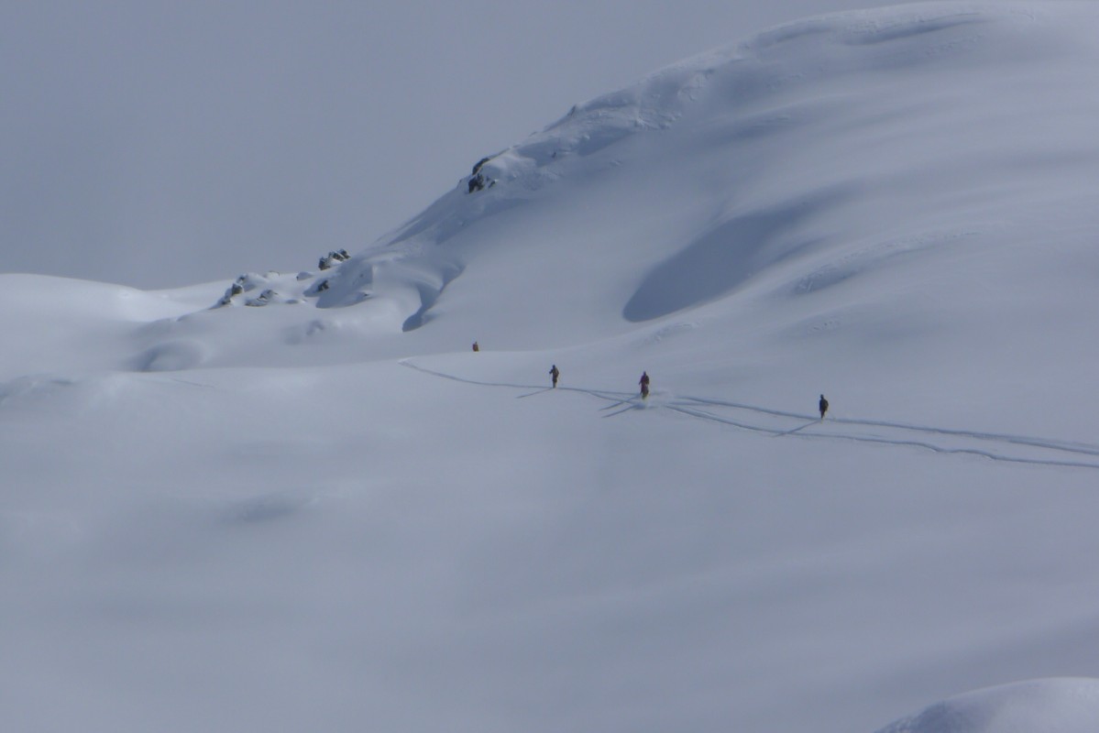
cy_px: 366
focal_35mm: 120
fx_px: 3664
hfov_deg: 17.1
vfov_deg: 11.4
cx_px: 550
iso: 80
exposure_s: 1/1000
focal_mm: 19.2
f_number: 8
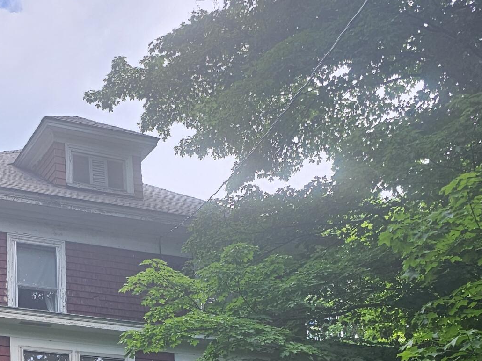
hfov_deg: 27.6
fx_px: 933
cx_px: 22
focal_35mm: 67
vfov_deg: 20.4
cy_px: 440
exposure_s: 1/180
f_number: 1.7
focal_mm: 6.3
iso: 20
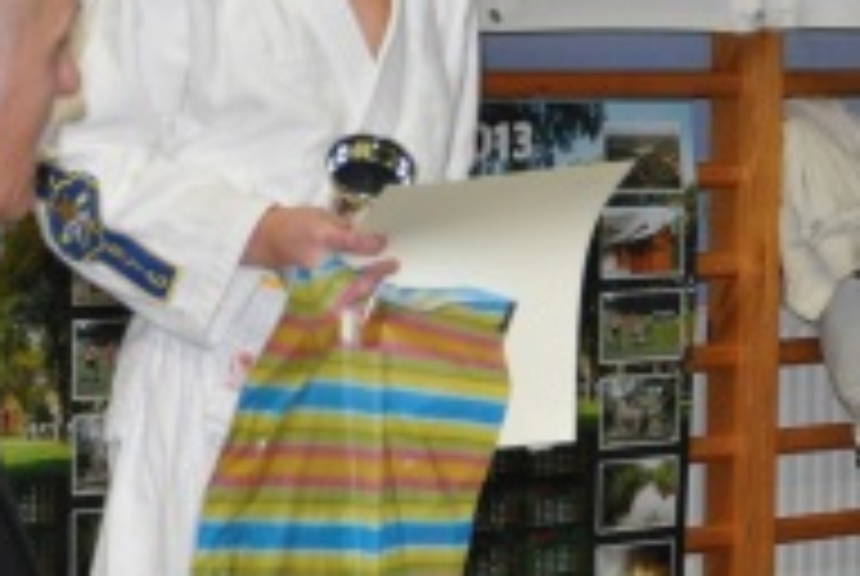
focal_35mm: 158
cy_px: 270
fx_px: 3780
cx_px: 1058
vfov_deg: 8.7
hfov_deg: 12.6
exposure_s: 1/60
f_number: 4.2
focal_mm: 32
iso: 800
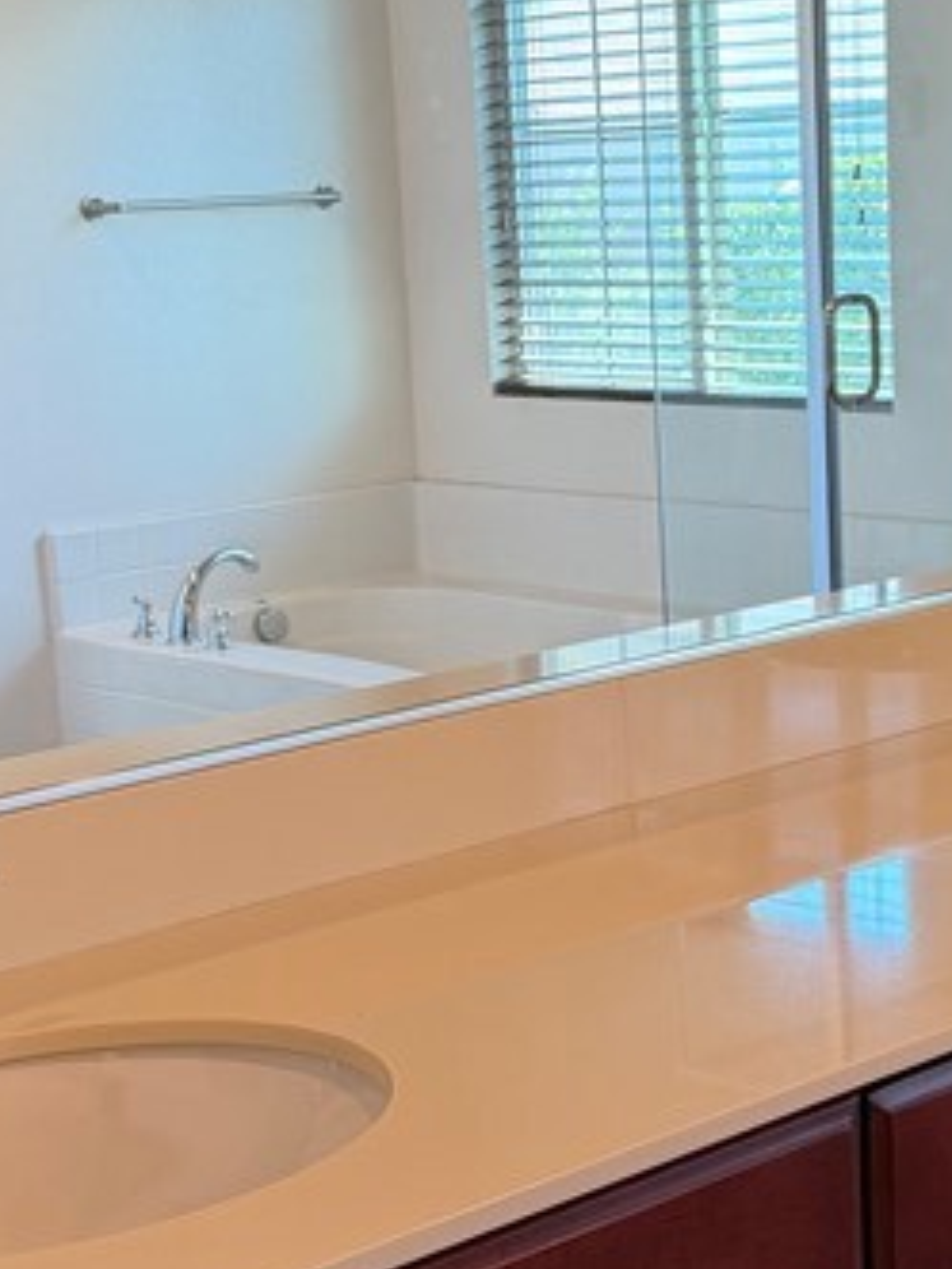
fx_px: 2714
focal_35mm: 74
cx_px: 505
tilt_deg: -13.3
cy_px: 768
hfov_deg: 19.9
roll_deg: +3.7
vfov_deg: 26.3
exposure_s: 1/120
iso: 160
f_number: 1.78
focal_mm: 6.76
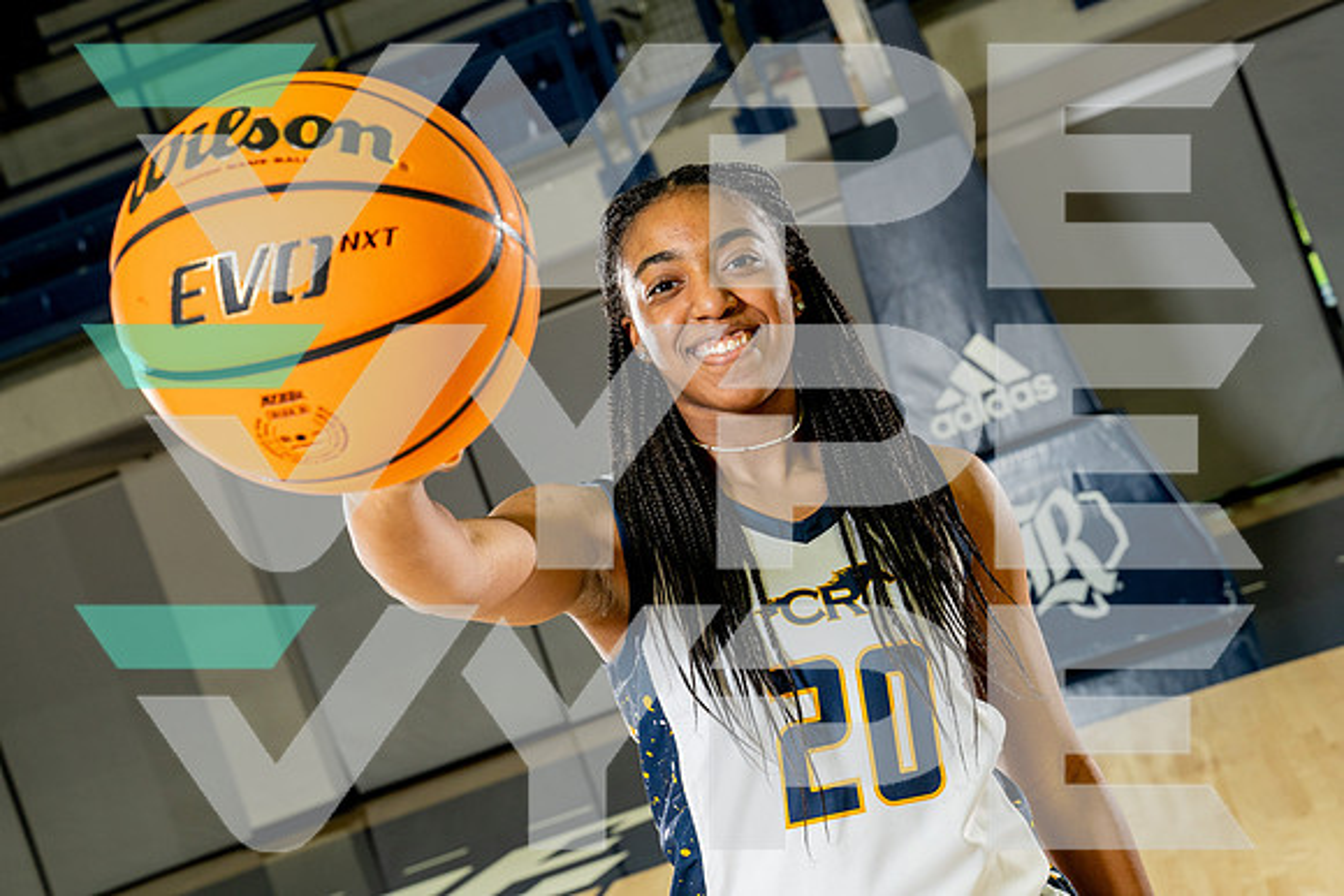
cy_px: 448
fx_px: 2203
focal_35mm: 59
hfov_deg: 33.9
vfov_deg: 23.0
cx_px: 672
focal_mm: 59
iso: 640
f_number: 7.1
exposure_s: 1/250
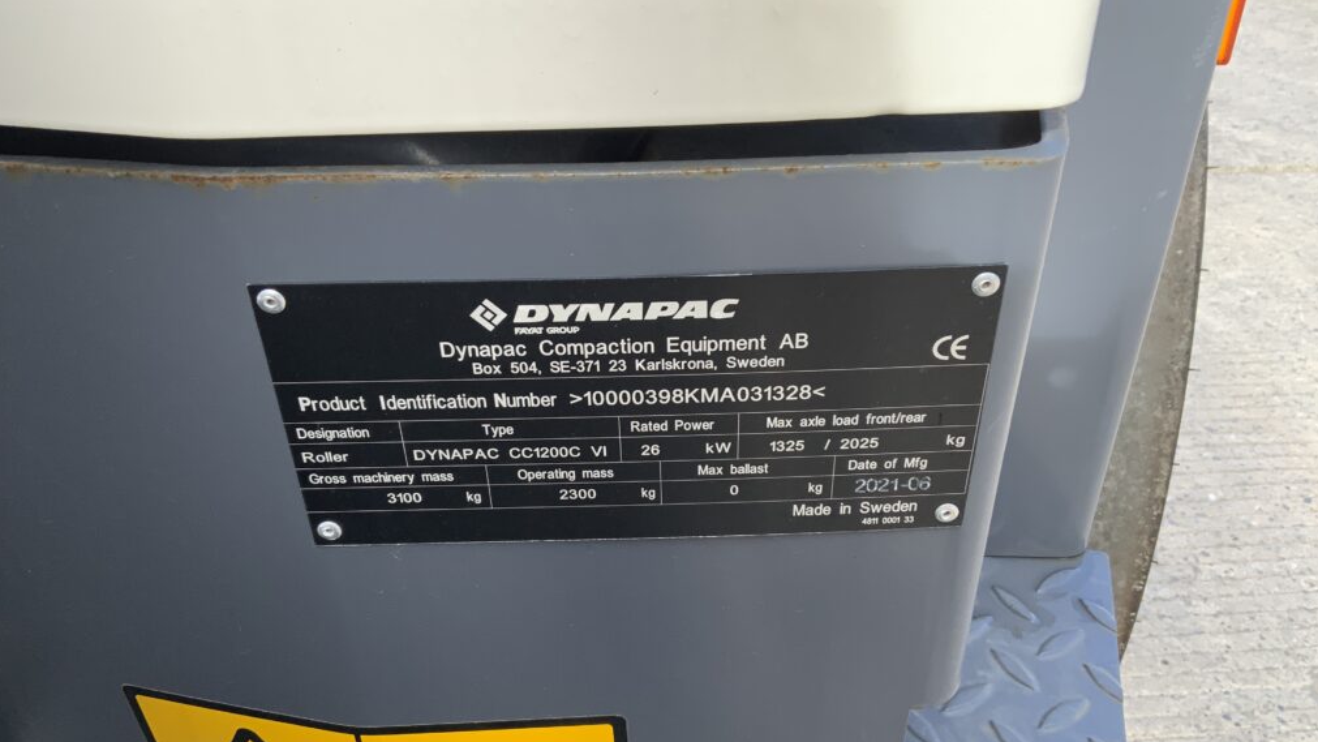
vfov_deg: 36.6
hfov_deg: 61.0
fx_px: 1118
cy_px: 412
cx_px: 658
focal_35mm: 32
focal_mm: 3
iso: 16
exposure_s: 1/318
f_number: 1.8
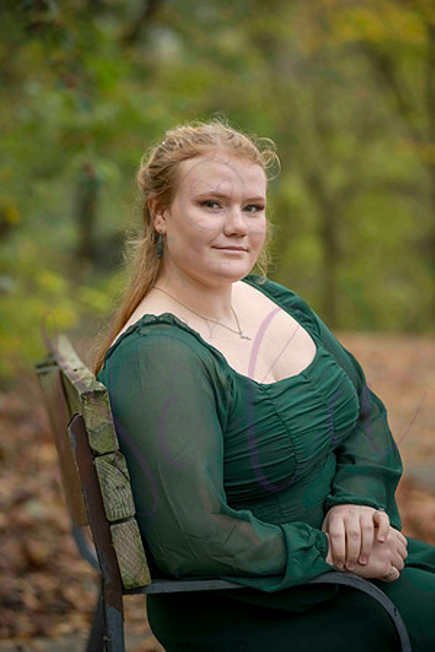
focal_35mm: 105
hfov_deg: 13.0
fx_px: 1903
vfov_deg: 19.5
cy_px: 326
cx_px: 218
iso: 1600
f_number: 3.5
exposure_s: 1/250
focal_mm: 105
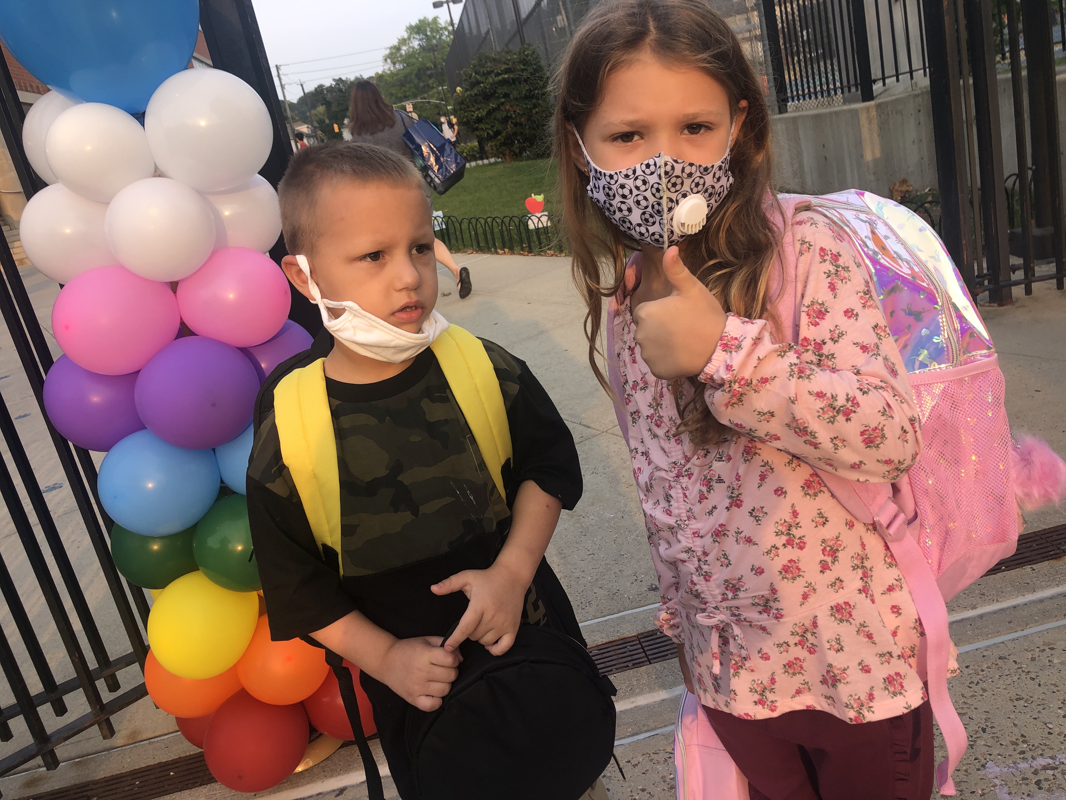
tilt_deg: -15.5
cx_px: 533
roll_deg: +13.4
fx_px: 862
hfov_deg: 63.4
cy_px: 400
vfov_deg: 49.7
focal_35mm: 28
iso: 20
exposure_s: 1/292
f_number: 1.8
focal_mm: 3.99
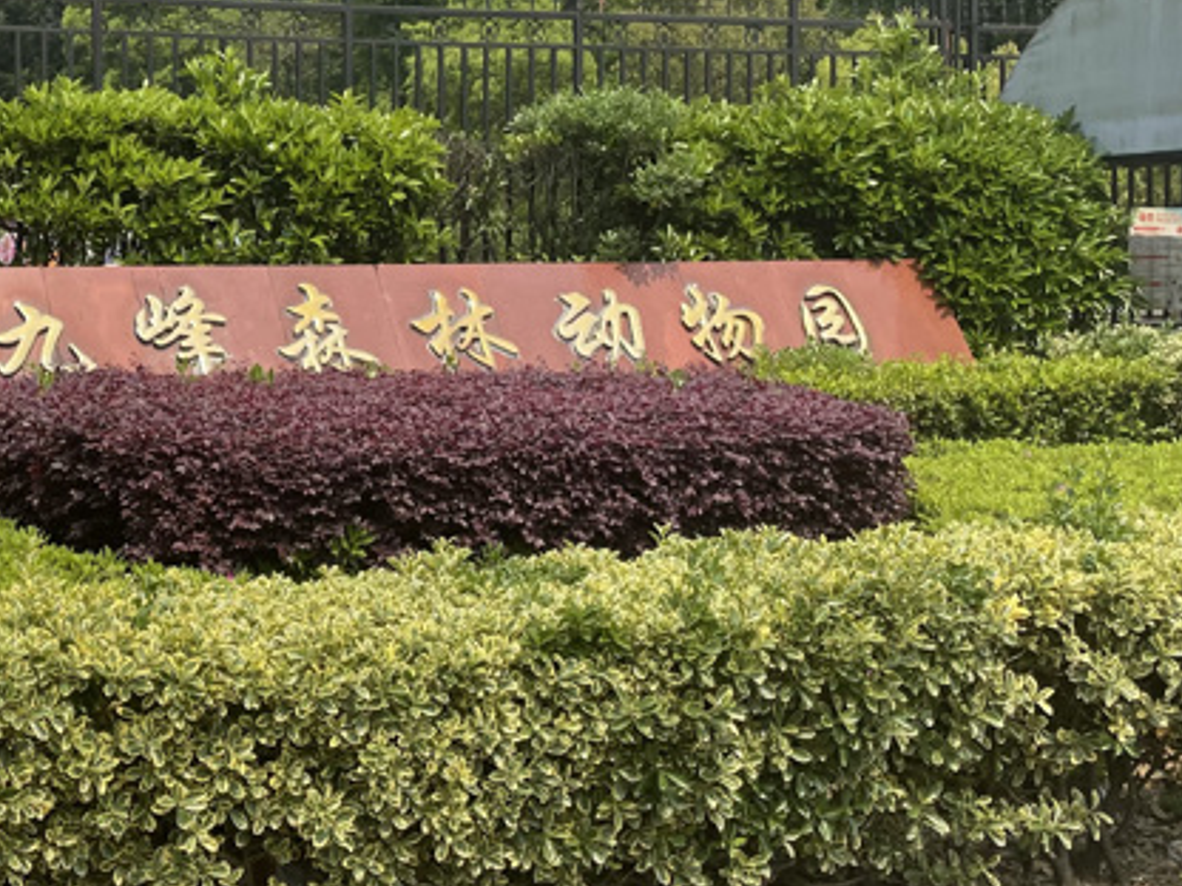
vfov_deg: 22.9
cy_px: 412
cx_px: 190
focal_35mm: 64
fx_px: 2185
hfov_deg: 29.4
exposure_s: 1/2959
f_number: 1.6
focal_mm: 4.2
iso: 32
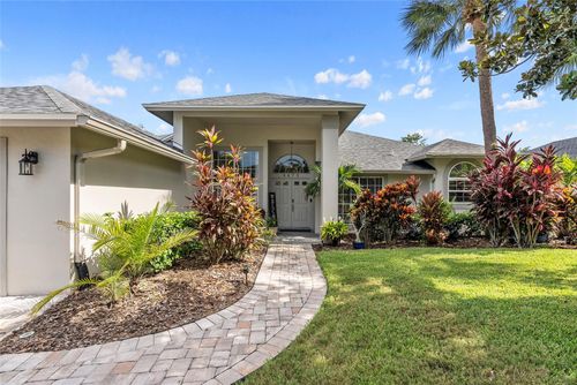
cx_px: 288
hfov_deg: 96.7
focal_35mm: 16
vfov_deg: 73.8
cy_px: 192
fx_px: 257
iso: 100
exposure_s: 1/13
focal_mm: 16
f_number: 8
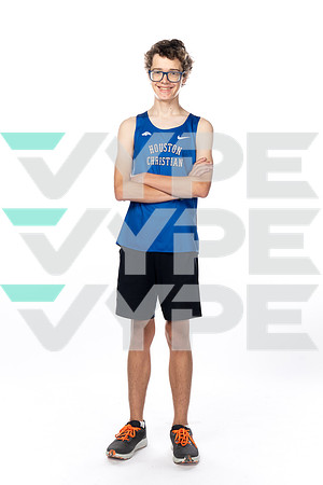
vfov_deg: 32.9
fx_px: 821
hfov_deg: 22.3
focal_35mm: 61
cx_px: 162
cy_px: 242
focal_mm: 61
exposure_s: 1/250
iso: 640
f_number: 8
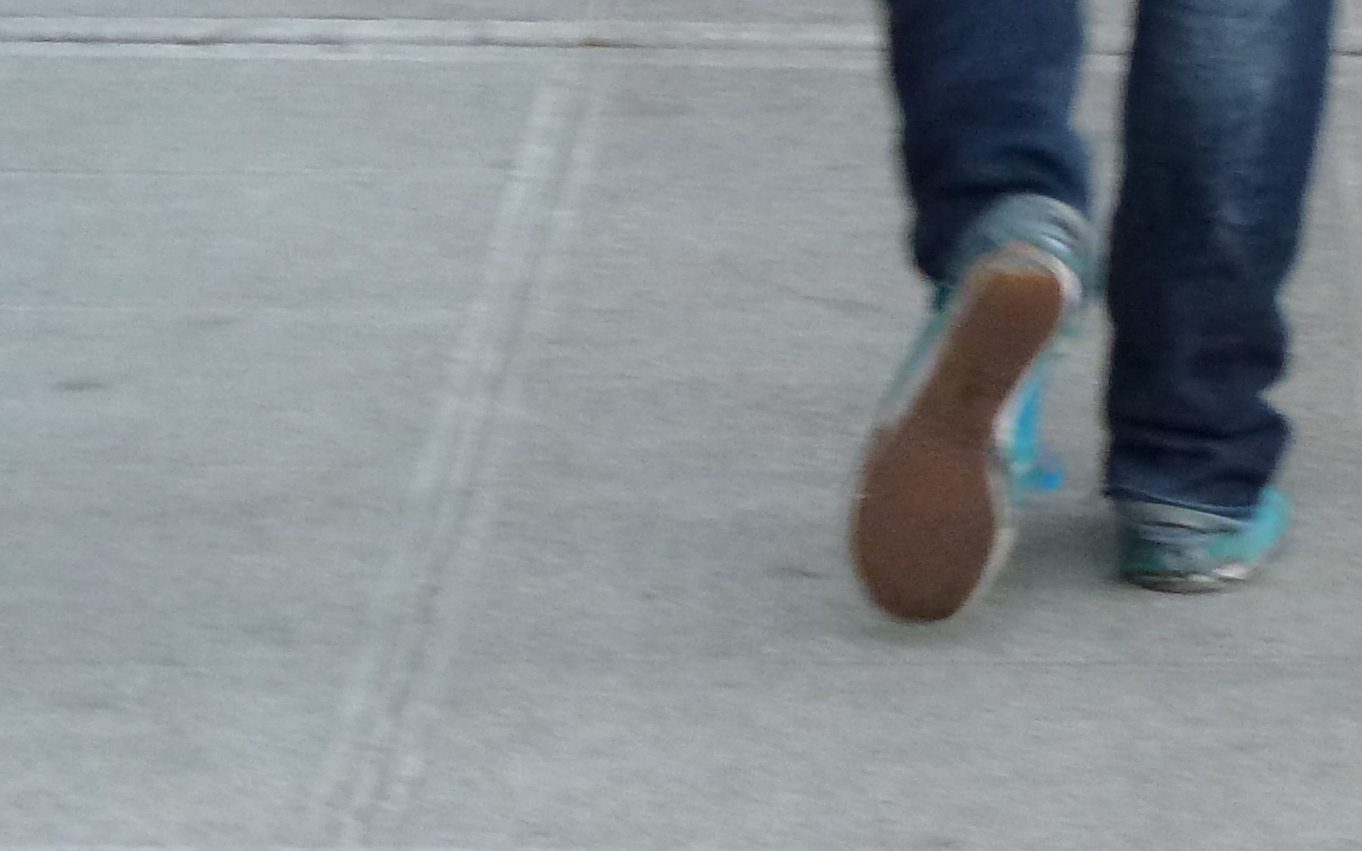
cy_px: -586
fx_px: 11541
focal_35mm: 311
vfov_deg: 4.2
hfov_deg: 6.7
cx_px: 1975
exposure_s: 1/80
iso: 320
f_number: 5
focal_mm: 17.3
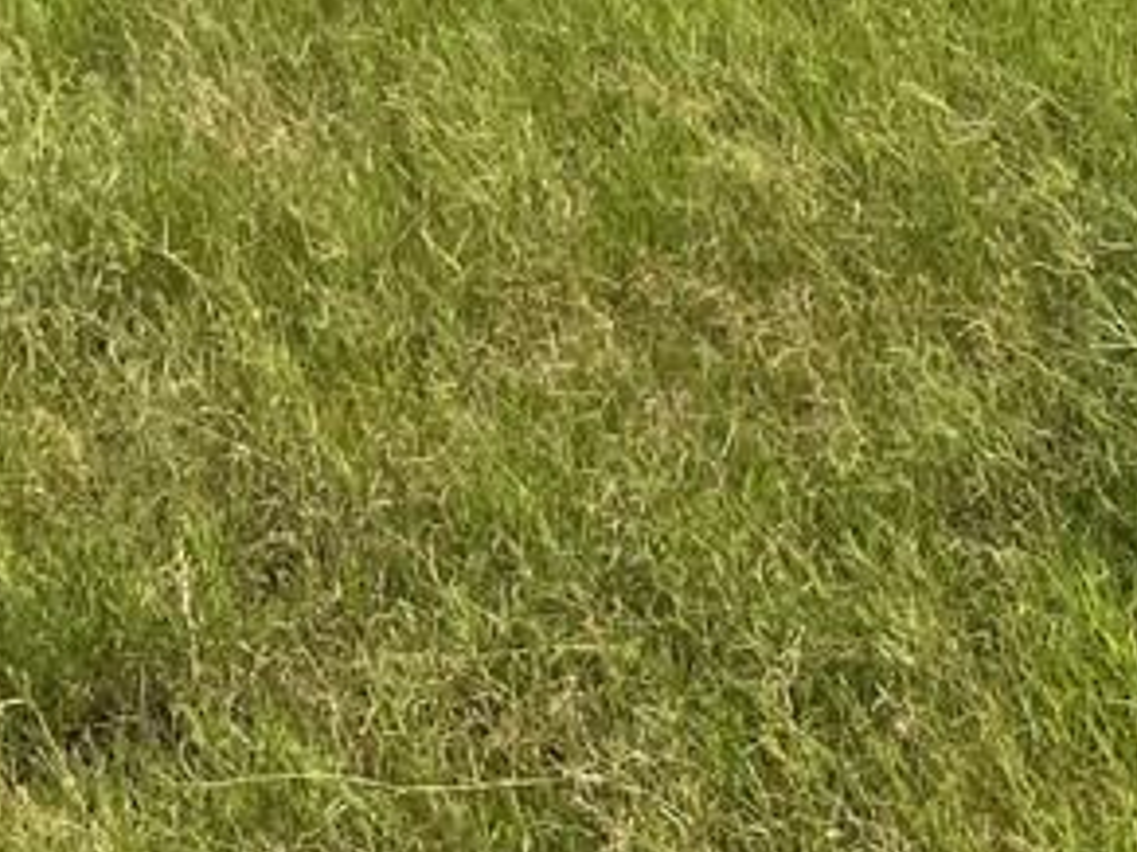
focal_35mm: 102
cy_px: -508
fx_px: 3349
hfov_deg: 19.2
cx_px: 438
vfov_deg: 13.5
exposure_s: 1/2427
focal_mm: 3
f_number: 1.8
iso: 20
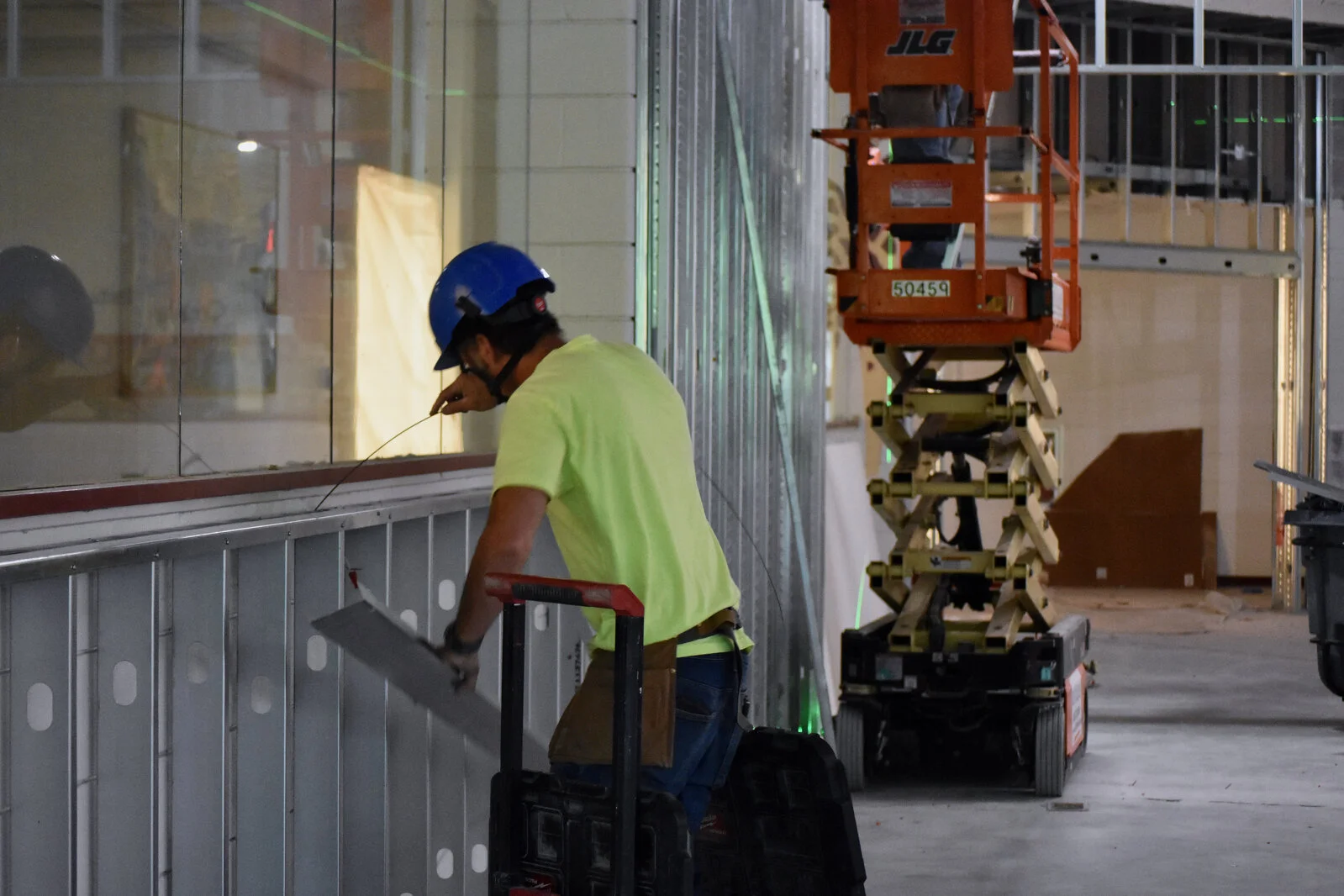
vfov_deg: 16.6
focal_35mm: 82
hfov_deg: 24.6
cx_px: 672
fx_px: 3080
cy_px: 448
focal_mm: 55
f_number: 4
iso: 4000
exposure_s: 1/60
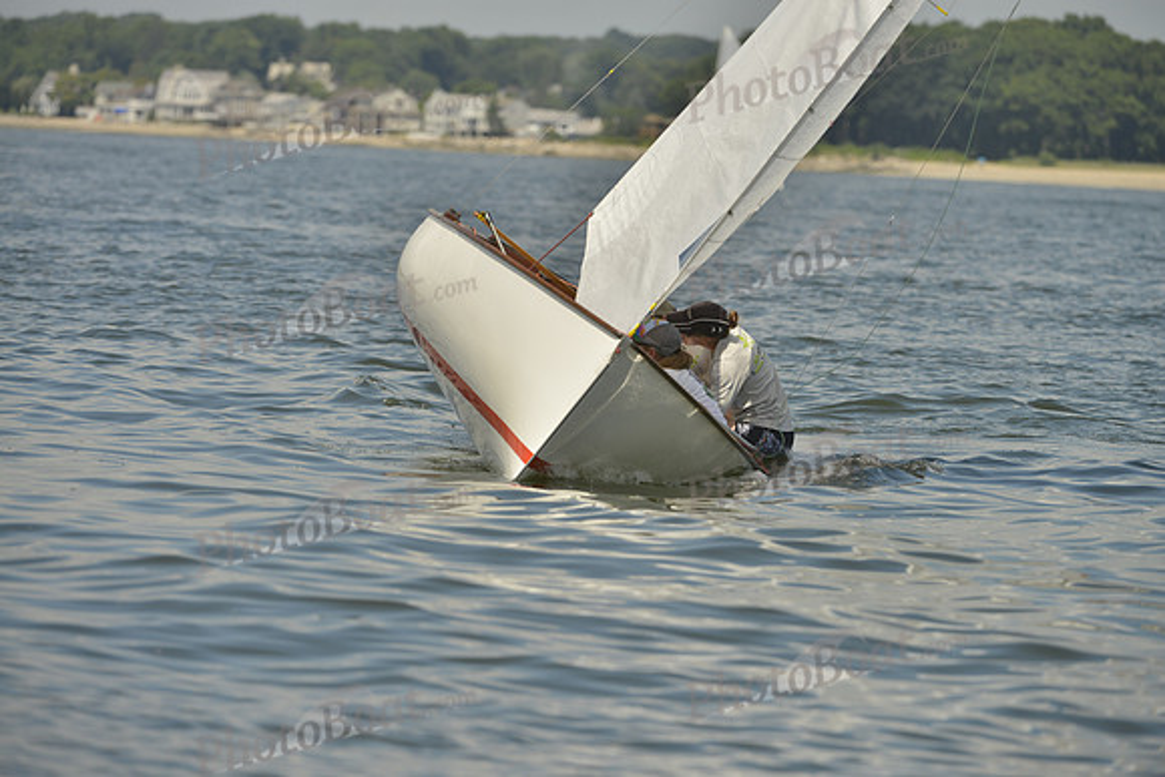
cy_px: 388
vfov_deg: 5.3
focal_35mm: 260
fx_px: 8415
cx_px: 582
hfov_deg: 7.9
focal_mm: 260
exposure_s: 1/1250
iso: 200
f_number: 7.1
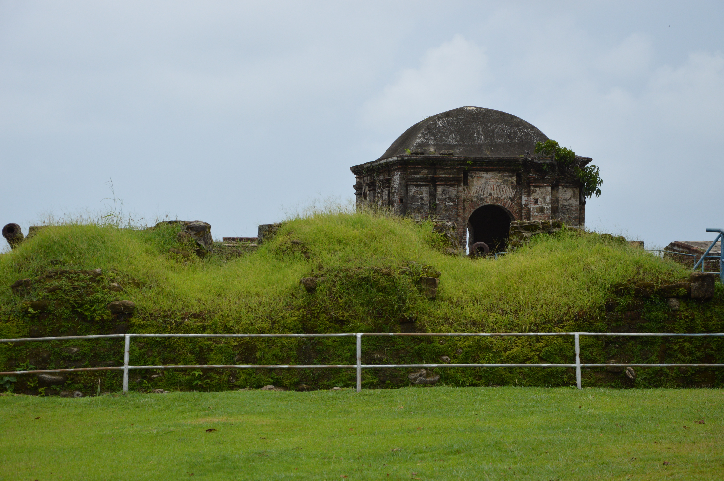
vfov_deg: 13.0
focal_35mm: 105
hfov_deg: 19.5
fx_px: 2110
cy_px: 240
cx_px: 362
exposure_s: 1/1600
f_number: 6.3
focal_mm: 70
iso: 400
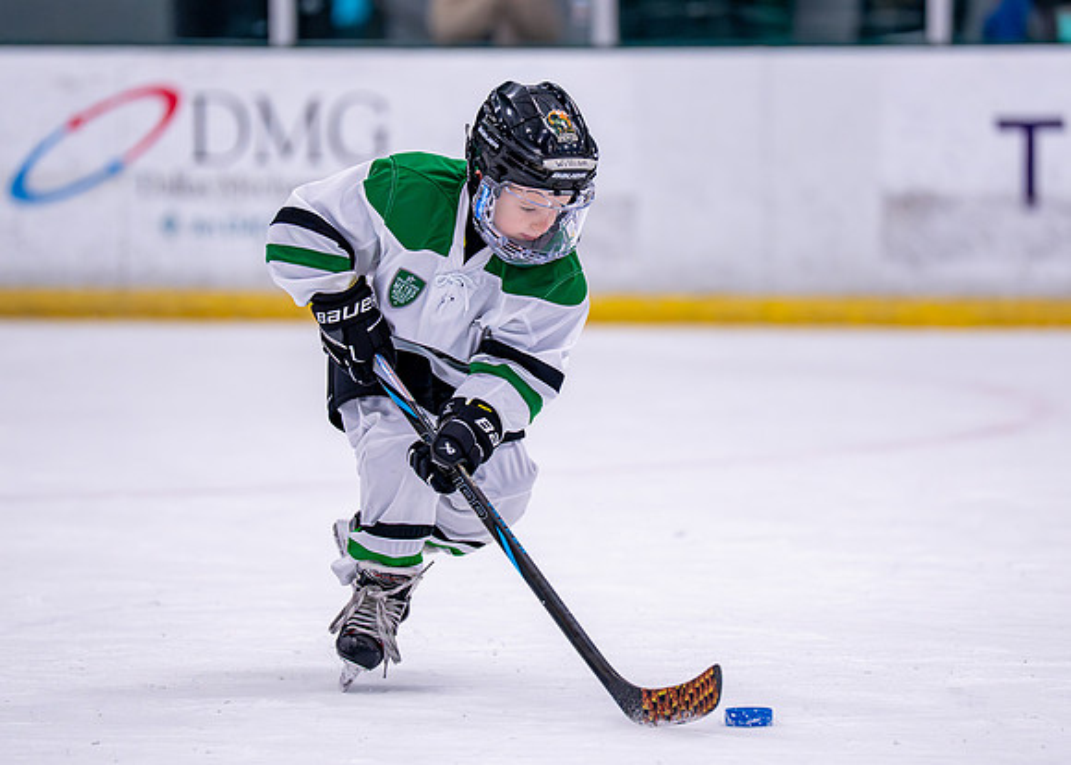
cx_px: 575
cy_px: 336
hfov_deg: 7.3
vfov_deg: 5.2
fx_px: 8418
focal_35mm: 277
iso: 2500
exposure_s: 1/1250
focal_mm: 200
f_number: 2.8
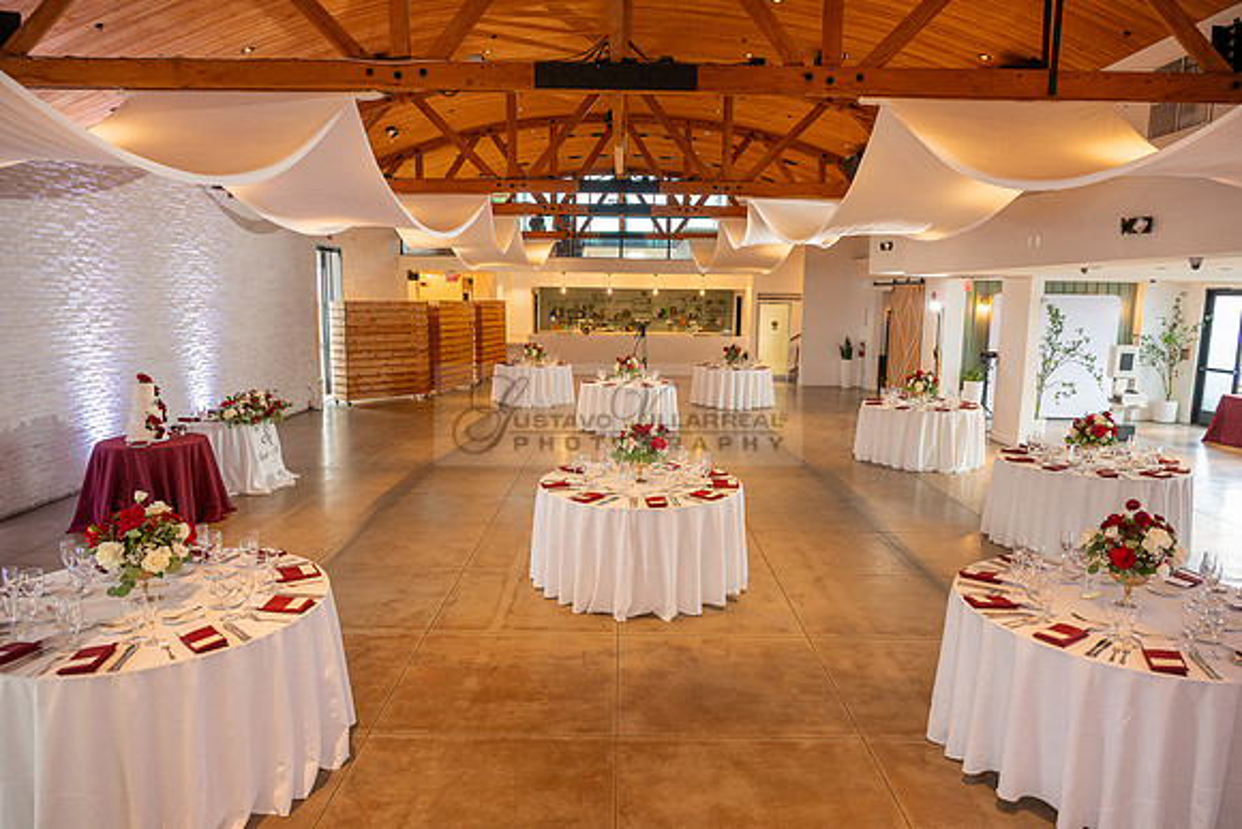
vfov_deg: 53.2
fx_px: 828
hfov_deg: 73.7
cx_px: 621
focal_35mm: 24
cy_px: 414
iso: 1000
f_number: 4
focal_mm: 24
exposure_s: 1/80
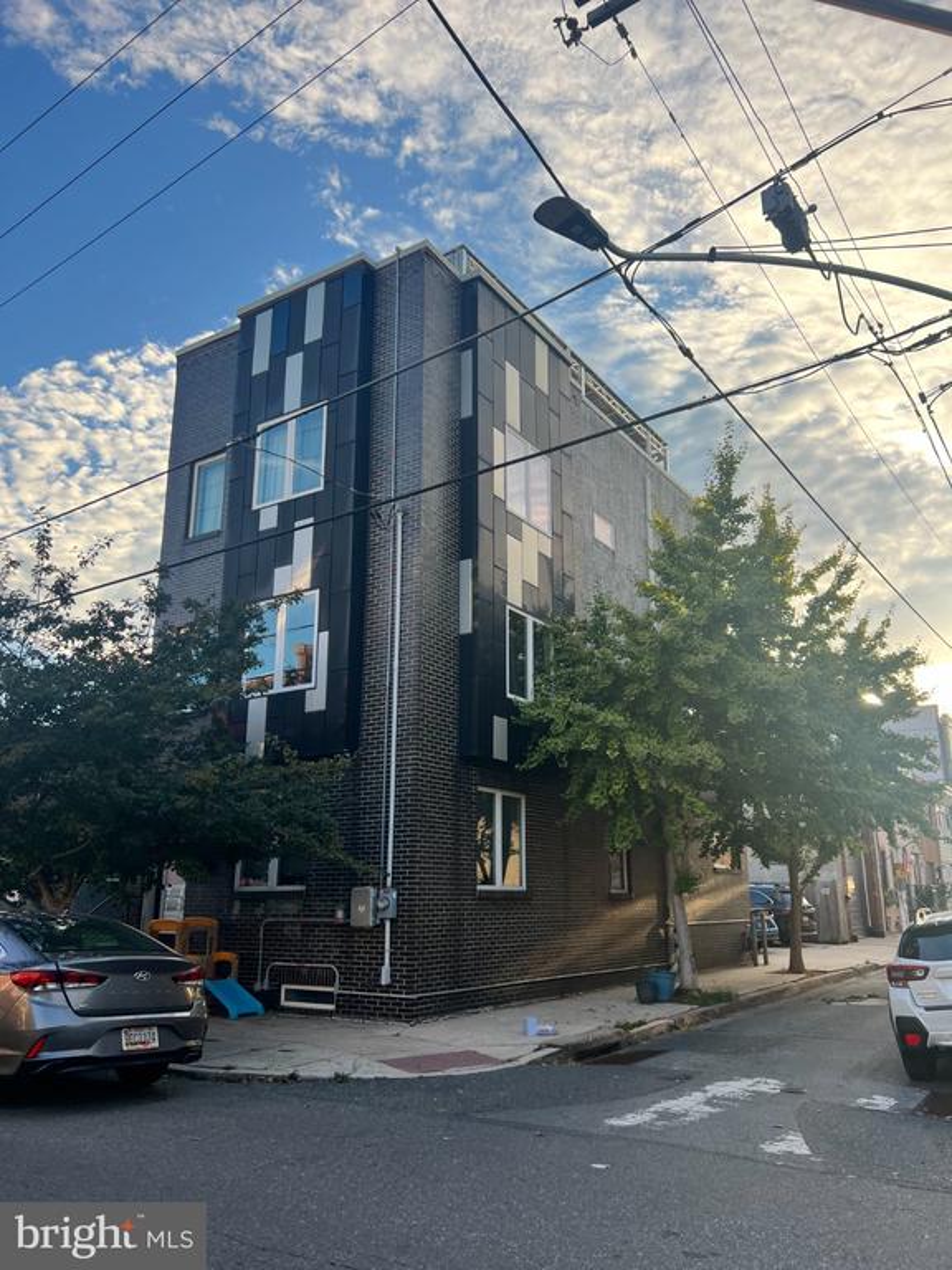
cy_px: 635
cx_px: 476
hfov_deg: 53.1
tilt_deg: +13.7
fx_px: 953
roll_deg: +0.1
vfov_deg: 67.3
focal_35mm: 26
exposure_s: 1/887
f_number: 1.5
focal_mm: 5.7
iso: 50
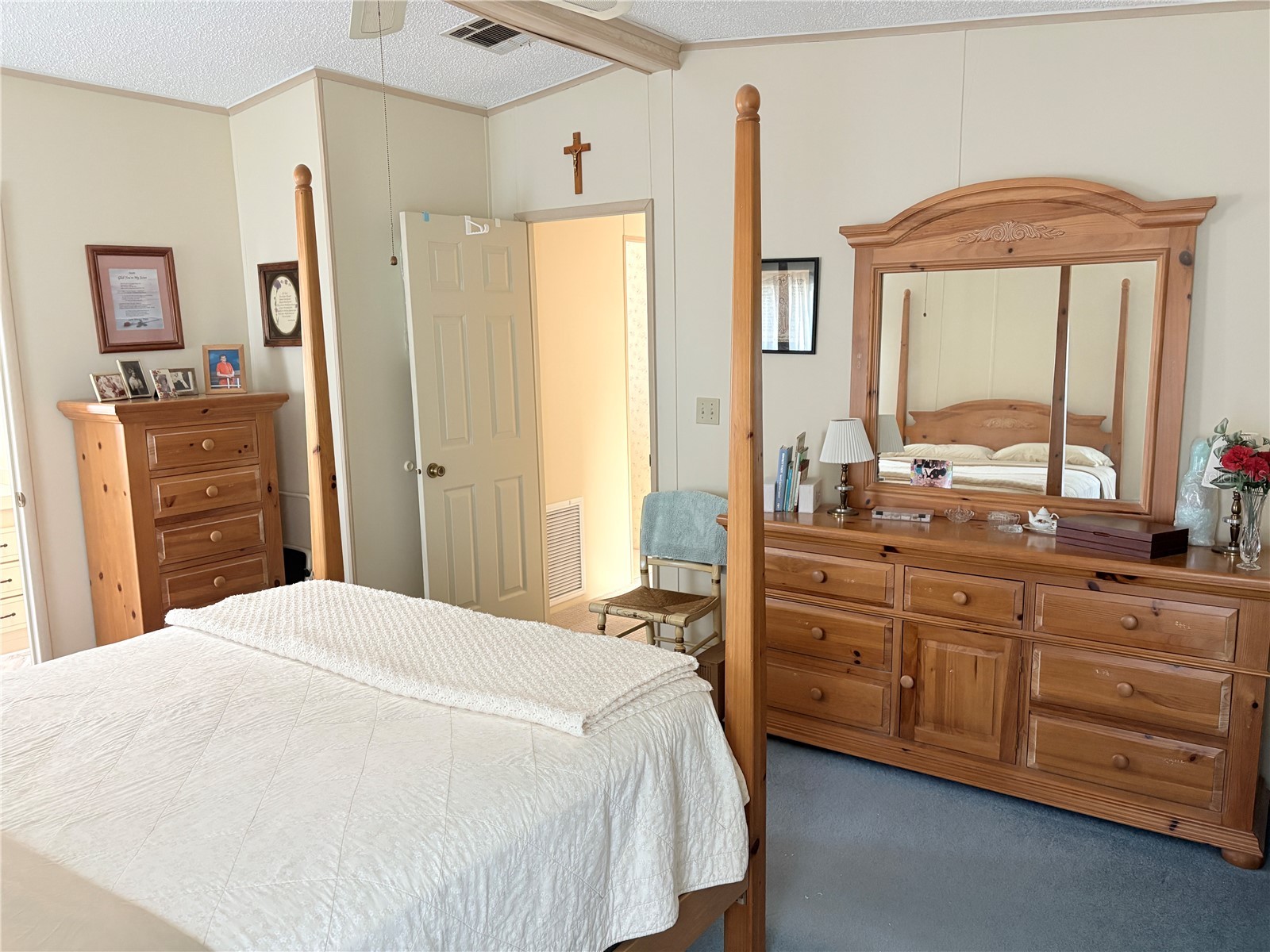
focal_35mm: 26
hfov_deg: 67.3
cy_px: 476
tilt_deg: -8.6
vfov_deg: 53.1
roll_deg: +1.4
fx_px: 954
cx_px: 635
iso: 250
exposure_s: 1/60
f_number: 1.6
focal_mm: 5.96
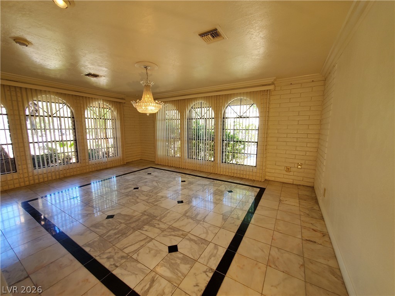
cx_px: 198
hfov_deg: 106.2
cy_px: 148
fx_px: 148
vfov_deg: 89.9
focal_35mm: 13
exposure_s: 1/60
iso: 80
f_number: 2.2
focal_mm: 1.8
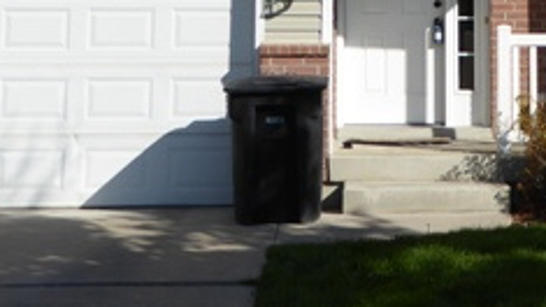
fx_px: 1375
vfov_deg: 12.2
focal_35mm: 95
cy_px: -123
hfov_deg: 22.2
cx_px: 411
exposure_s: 1/1000
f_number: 3.5
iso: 80
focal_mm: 5.4
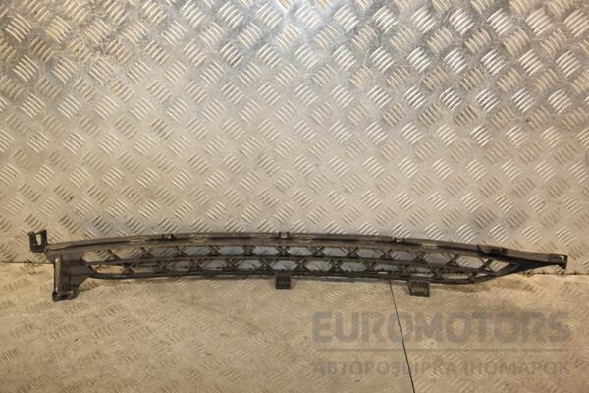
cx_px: 294
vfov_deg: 35.5
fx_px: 613
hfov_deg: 51.3
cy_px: 196
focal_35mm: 38
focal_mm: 25
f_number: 5
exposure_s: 1/200
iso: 800
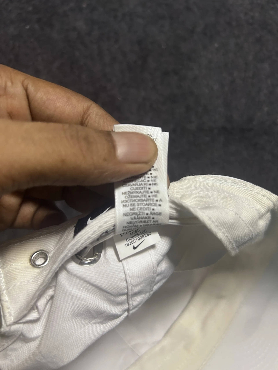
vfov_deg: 67.3
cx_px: 139
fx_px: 278
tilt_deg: -63.4
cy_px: 185
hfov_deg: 53.1
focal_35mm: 26
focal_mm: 5.7
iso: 125
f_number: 1.5
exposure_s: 1/100
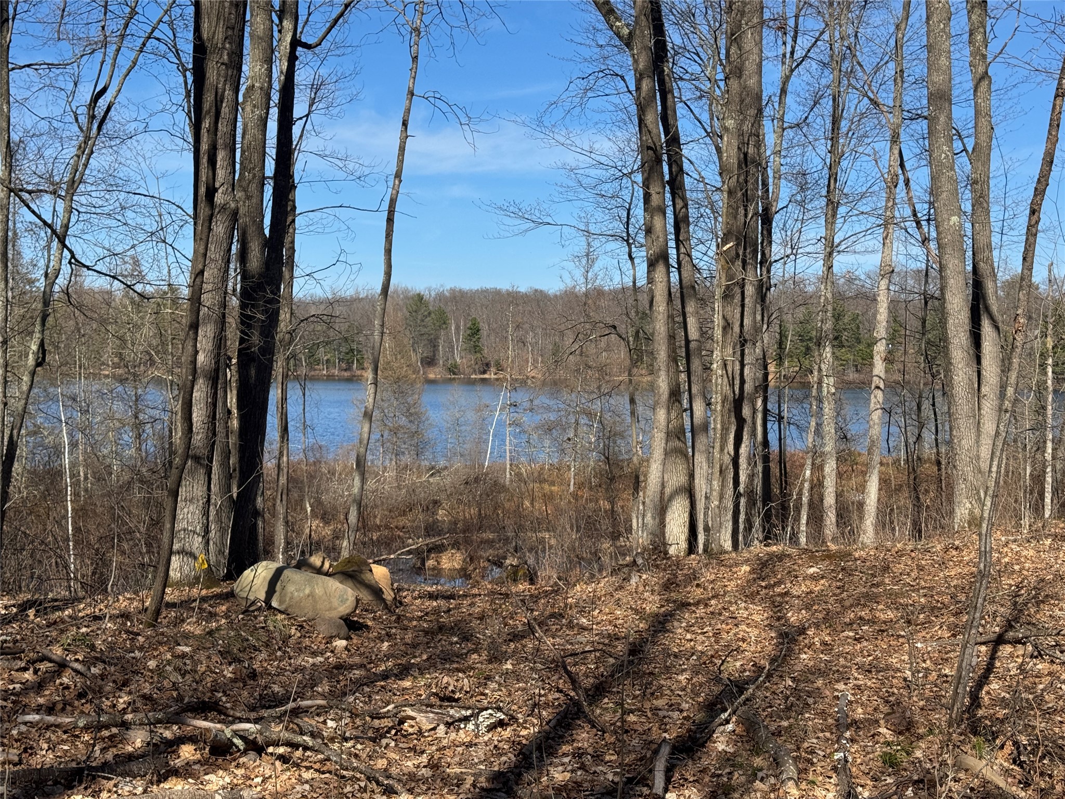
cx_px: 532
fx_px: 1477
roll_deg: -1.3
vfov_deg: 30.3
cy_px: 400
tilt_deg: -3.1
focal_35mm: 48
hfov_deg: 39.7
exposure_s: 1/4310
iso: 64
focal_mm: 6.76
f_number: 1.78
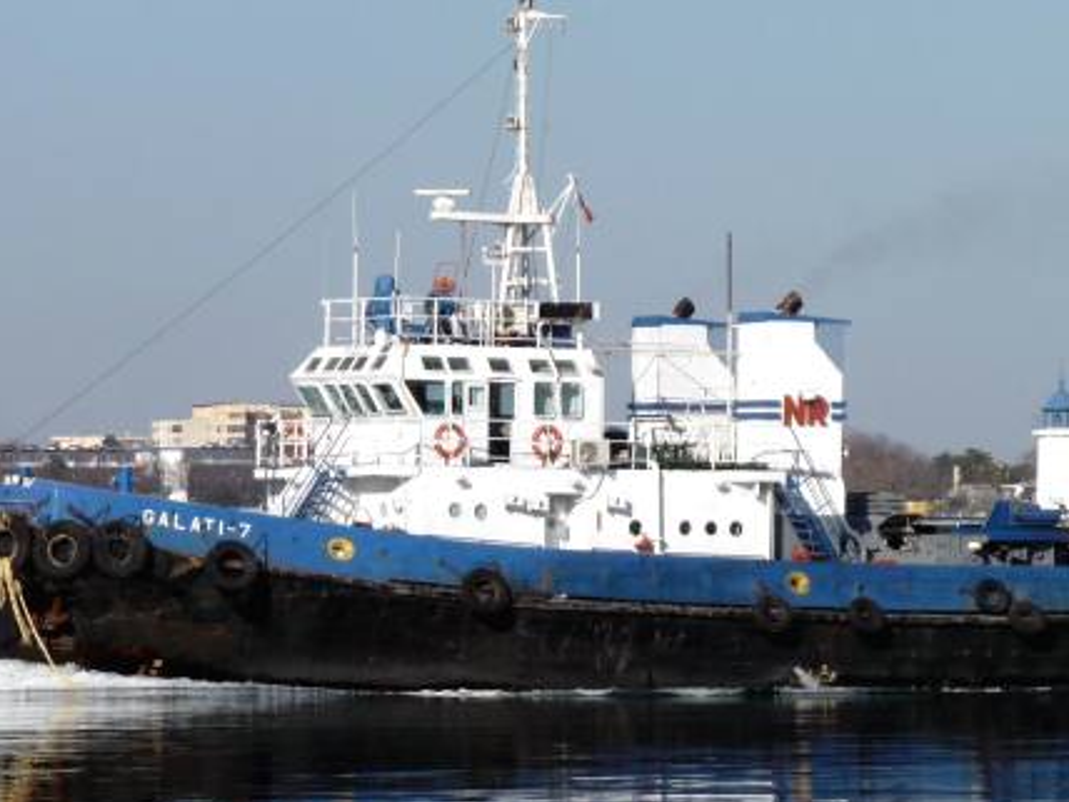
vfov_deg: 4.7
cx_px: 632
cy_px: 467
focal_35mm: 318
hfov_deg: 6.2
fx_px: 9820
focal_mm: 29.1
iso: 100
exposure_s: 1/200
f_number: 11
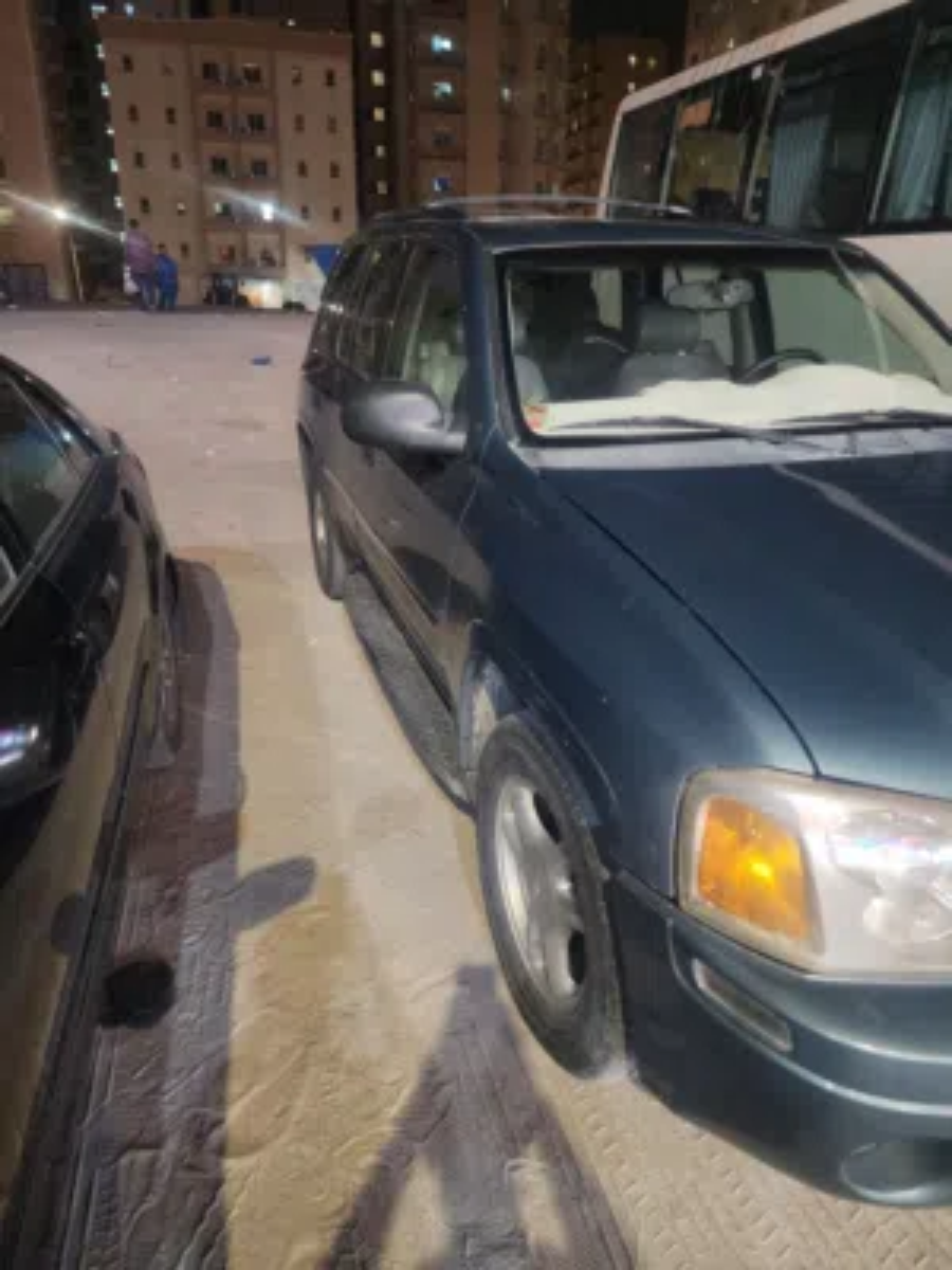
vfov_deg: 73.9
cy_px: 635
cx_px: 476
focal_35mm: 23
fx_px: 843
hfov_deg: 58.9
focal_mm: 6.4
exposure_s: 1/25
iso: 800
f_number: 1.8
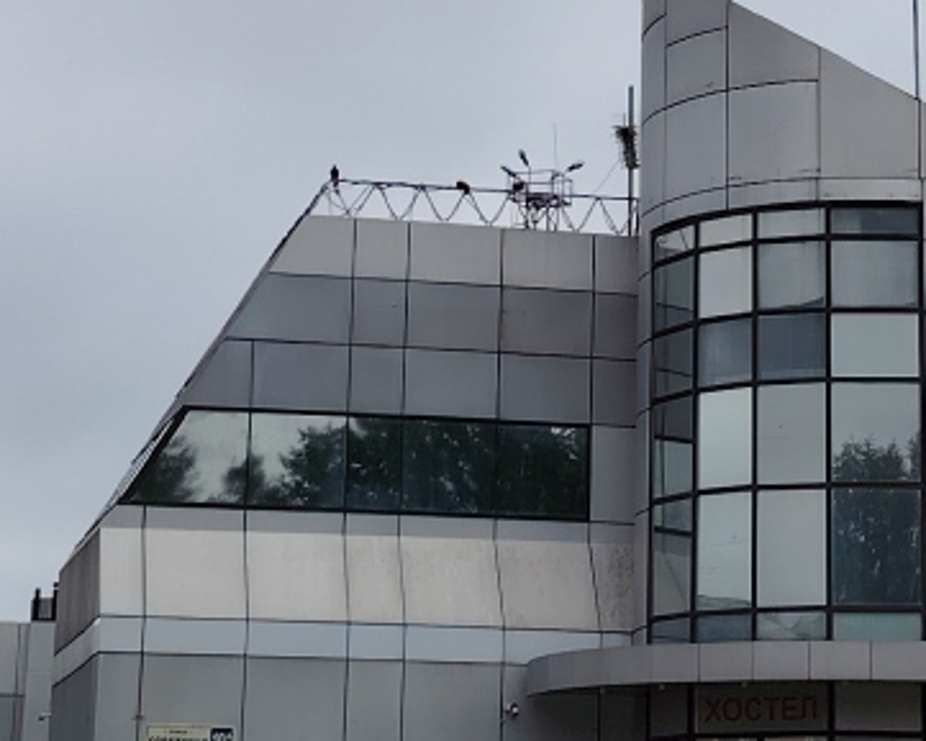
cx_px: 617
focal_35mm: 116
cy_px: 28
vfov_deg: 13.1
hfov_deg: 16.5
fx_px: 3180
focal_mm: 5.25
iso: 100
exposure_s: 1/904
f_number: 1.75
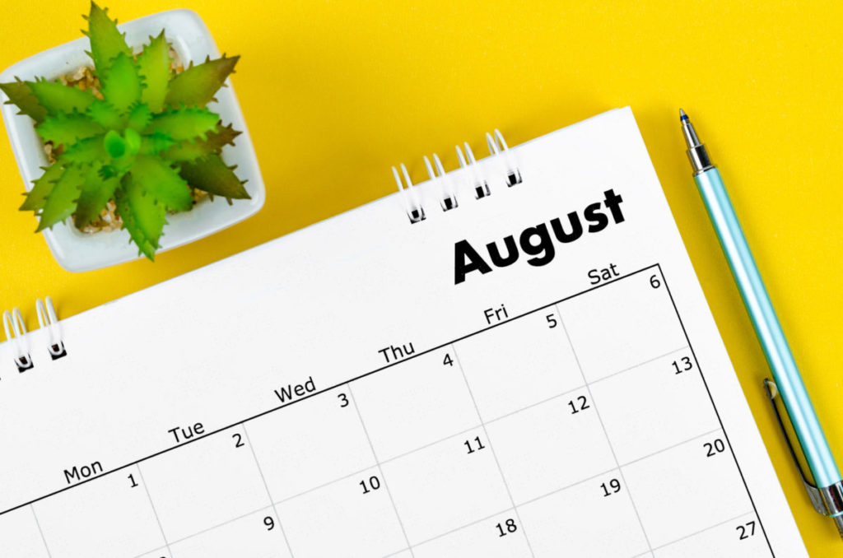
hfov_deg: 22.7
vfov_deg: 15.1
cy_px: 279
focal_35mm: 90
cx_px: 422
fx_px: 2103
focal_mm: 60
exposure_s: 1/125
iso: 100
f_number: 13
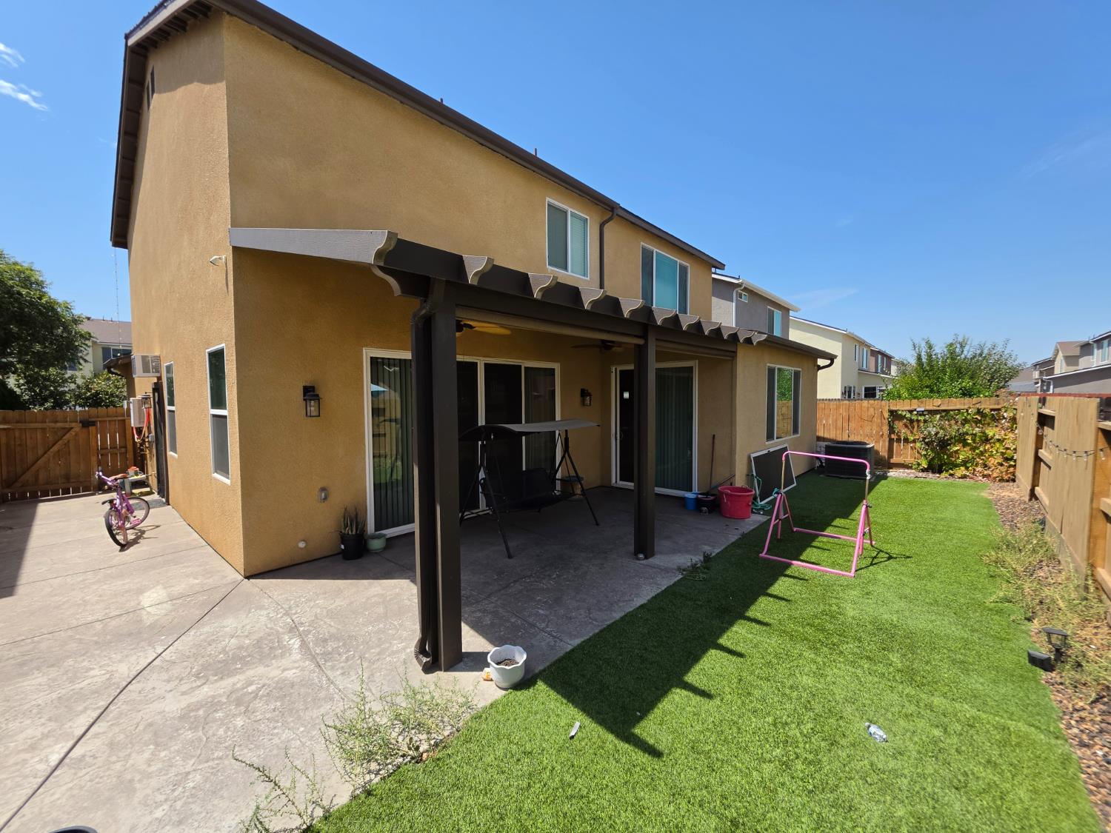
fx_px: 417
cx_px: 556
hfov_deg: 106.2
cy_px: 416
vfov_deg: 89.9
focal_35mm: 13
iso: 40
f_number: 1.9
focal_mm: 2.2
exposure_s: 1/1509
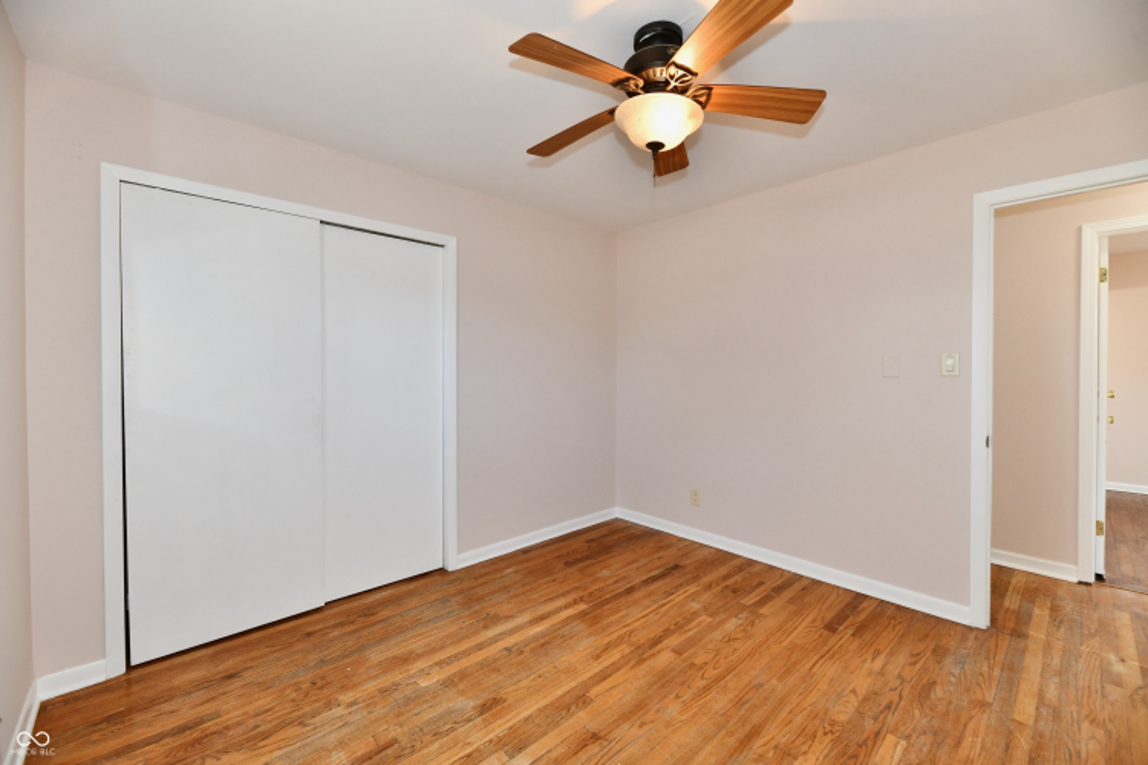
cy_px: 382
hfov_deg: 104.3
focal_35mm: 14
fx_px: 446
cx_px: 574
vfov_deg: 81.2
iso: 640
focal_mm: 14
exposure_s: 1/60
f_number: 6.3
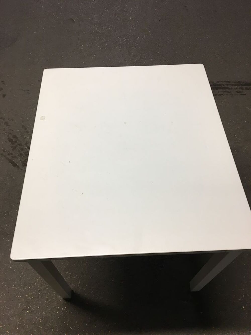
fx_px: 280
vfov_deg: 61.7
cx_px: 126
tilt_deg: -56.2
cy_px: 168
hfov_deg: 48.2
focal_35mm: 29
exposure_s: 1/33
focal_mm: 4.15
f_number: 2.2
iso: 50
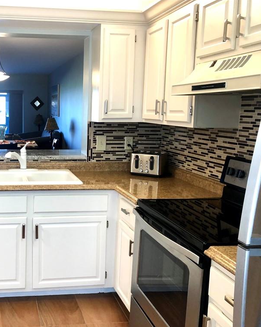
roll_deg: -0.5
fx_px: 357
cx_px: 45
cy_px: 165
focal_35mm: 37
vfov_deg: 49.1
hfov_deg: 38.4
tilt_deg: -9.3
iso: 40
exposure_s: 1/24
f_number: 1.8
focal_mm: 4
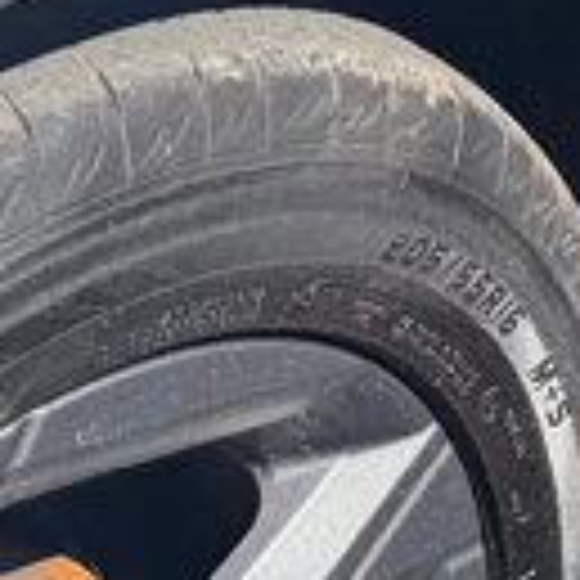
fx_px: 3185
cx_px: 1655
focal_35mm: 168
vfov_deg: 8.7
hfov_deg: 8.8
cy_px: -1106
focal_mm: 6.76
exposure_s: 1/2000
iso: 100
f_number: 1.78
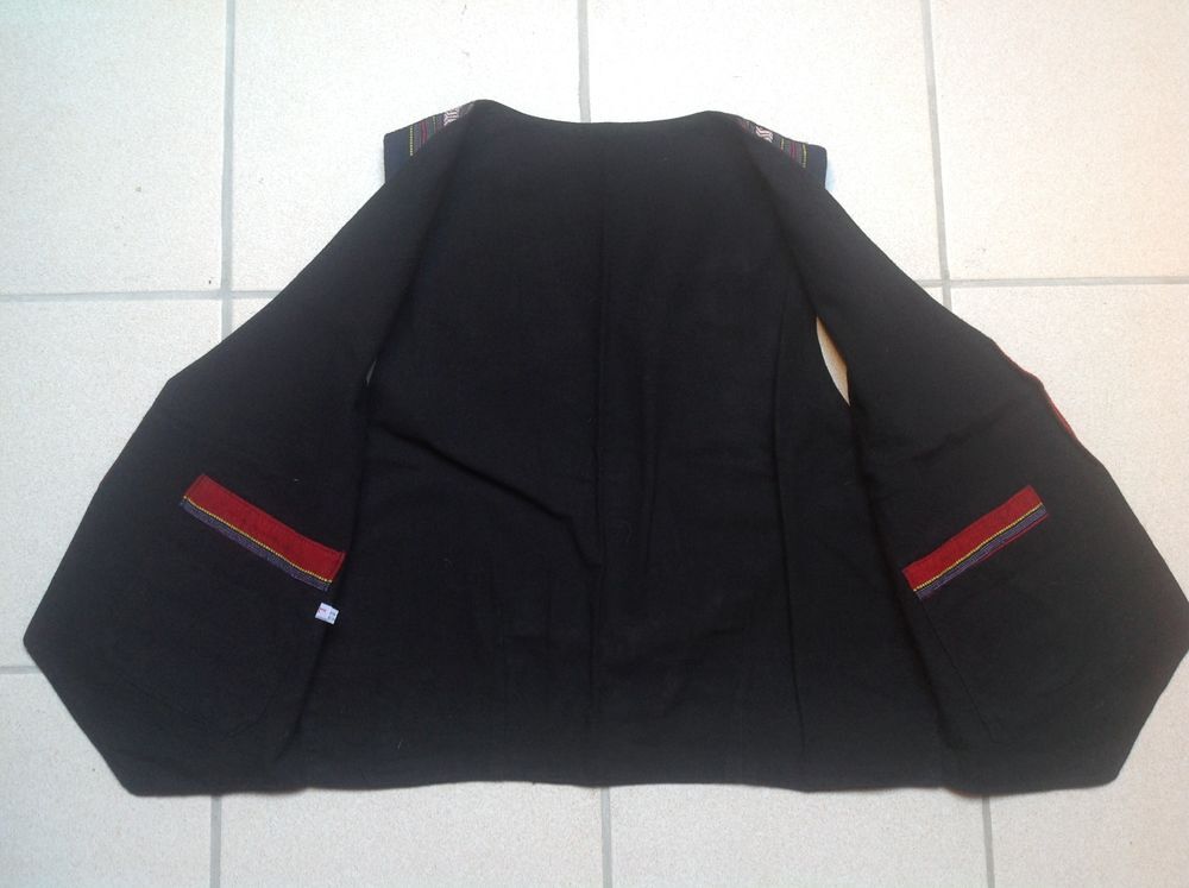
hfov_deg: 52.7
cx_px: 594
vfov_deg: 40.6
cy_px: 444
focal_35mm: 35
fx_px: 1200
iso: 80
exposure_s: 1/15
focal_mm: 4.28
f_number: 2.4
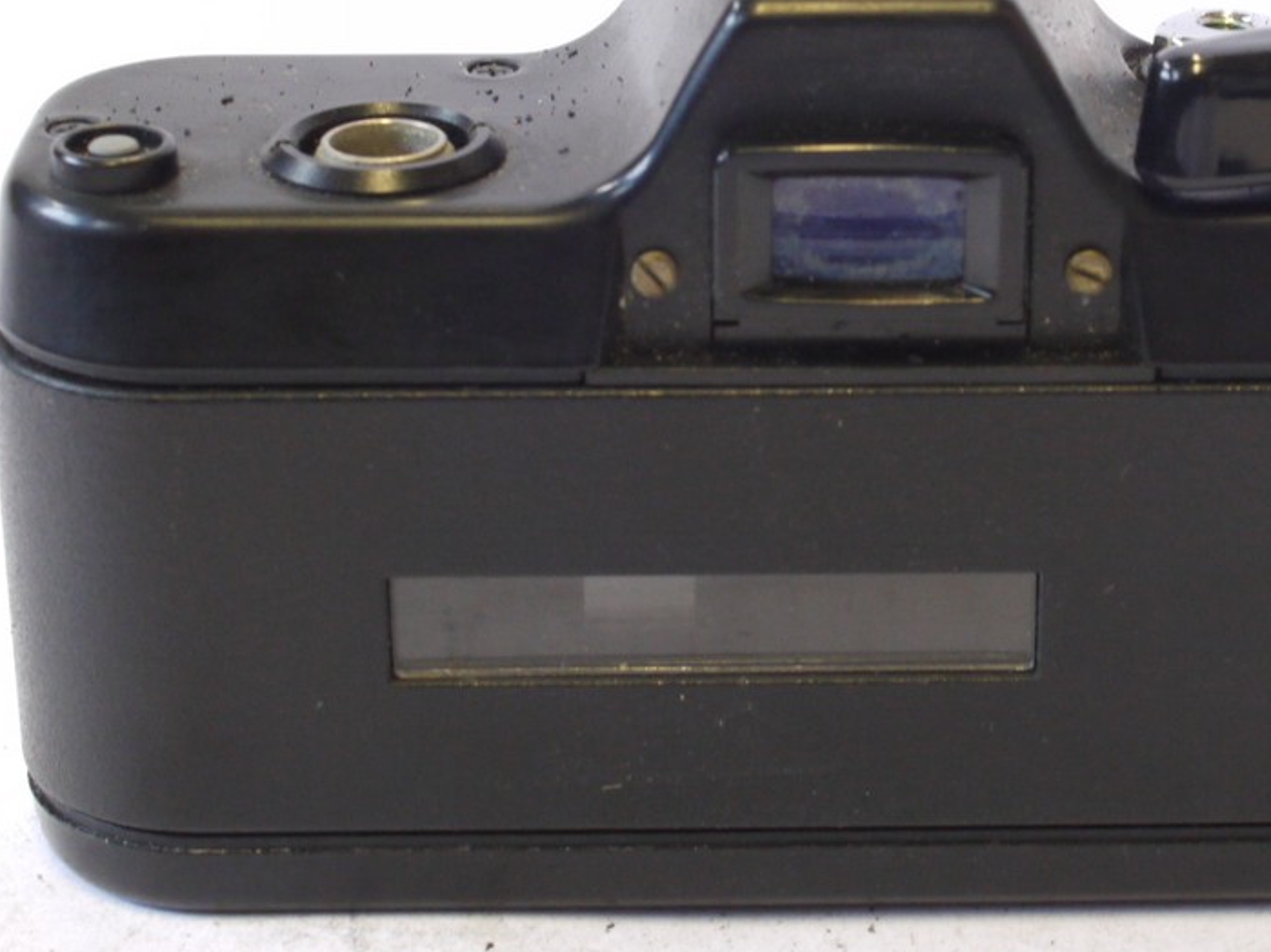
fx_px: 3781
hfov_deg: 19.0
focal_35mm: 103
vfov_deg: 14.3
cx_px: 891
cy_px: 336
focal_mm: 30
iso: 800
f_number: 10
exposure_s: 1/20
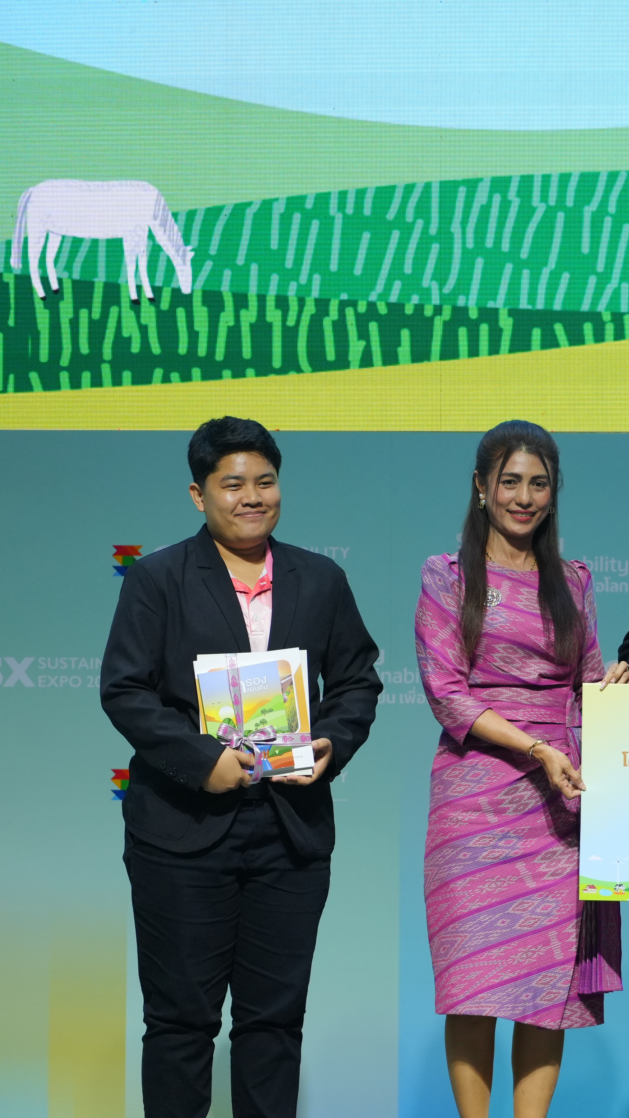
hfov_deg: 4.3
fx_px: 8272
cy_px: 559
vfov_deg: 7.7
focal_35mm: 279
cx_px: 740
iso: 1600
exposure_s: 1/500
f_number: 4
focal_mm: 177
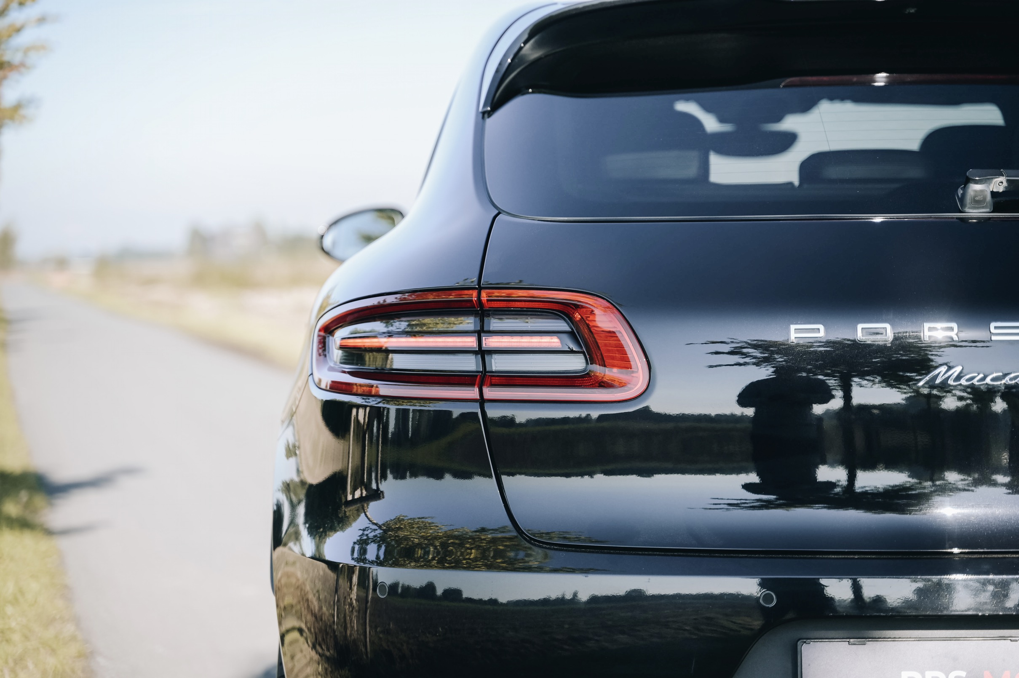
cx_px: 510
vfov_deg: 18.2
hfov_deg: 27.0
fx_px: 2122
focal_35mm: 75
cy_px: 339
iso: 100
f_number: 2.8
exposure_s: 1/250
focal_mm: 75
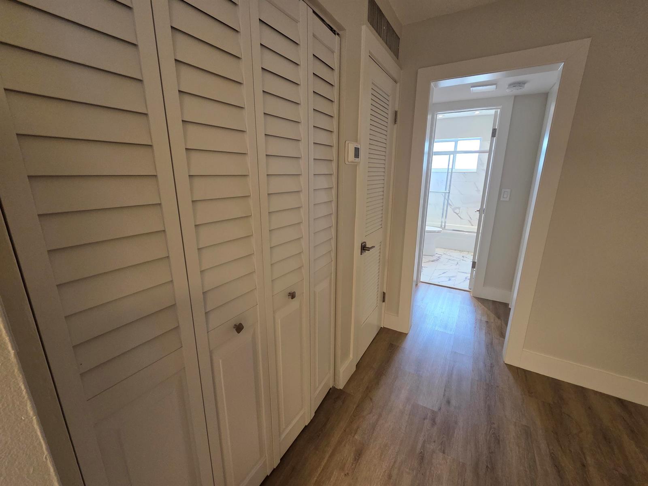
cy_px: 243
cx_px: 324
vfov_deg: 89.9
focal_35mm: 13
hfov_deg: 106.2
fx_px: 243
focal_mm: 2.2
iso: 320
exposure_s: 1/60
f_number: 2.2
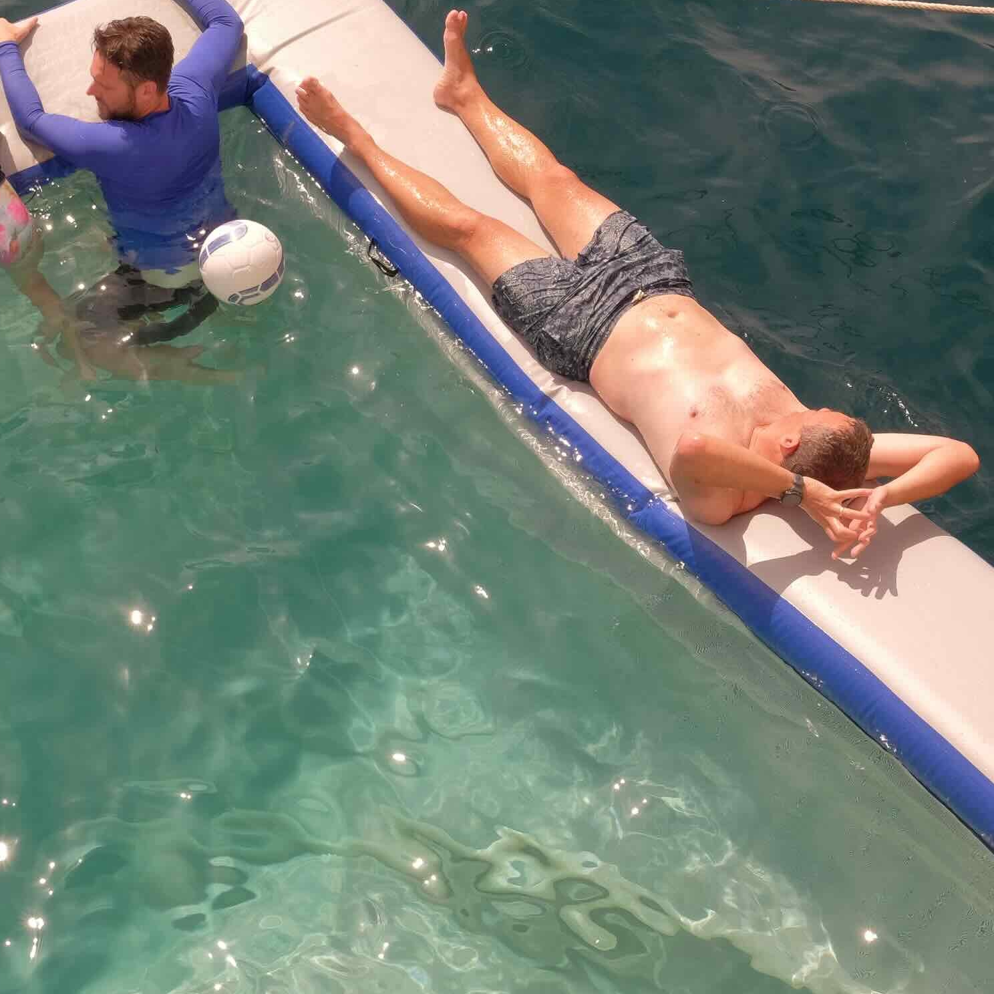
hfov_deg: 22.2
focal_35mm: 75
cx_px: 0
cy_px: 337
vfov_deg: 23.0
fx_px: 2437
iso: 200
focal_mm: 25.4
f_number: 11
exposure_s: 1/200
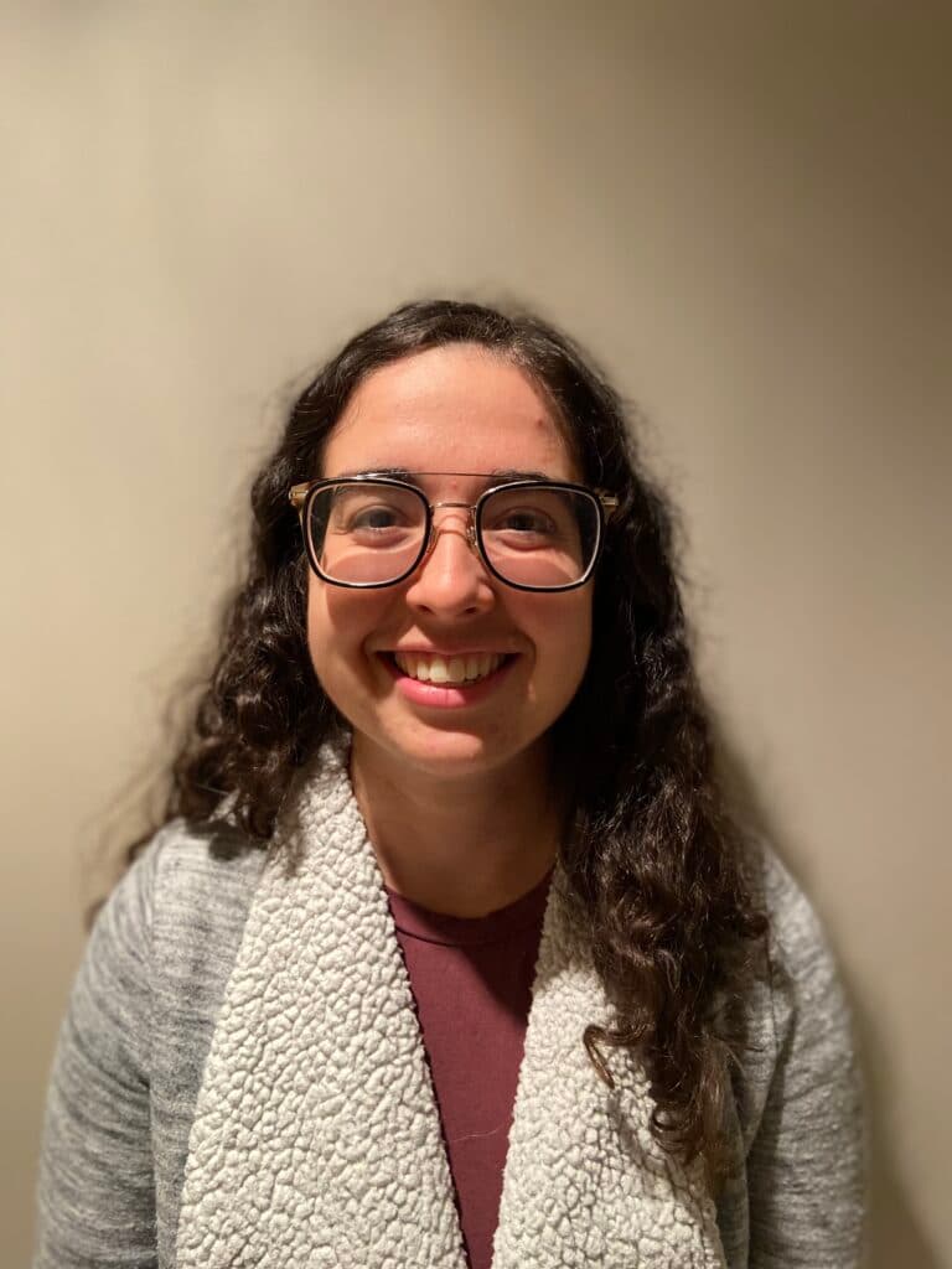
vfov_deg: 67.3
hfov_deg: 53.1
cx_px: 476
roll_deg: -0.4
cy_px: 634
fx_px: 953
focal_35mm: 26
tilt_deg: -9.4
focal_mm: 4.25
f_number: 1.8
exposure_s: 1/60
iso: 500
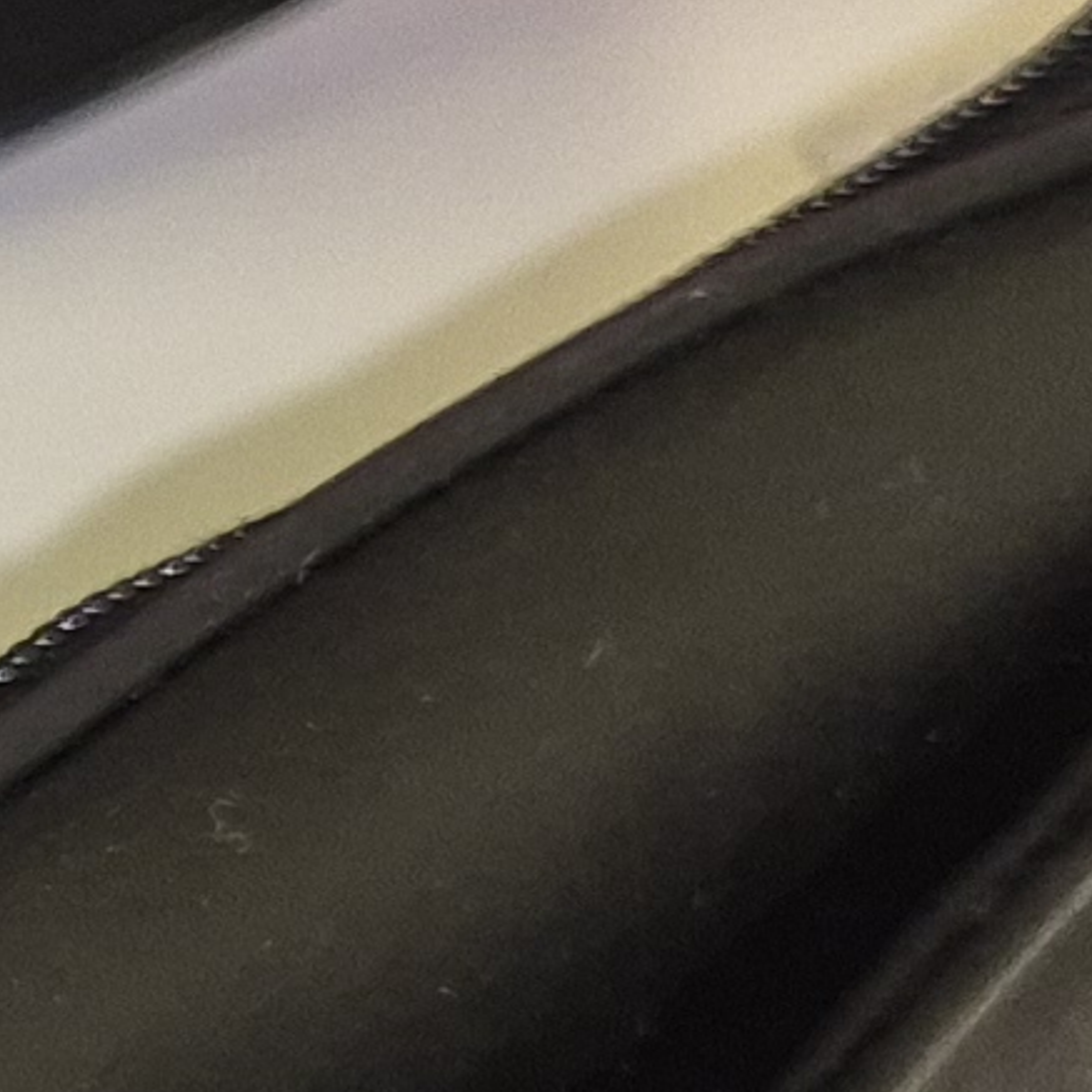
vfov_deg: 9.3
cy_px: 1259
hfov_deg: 8.5
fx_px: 6638
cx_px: -1664
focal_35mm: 186
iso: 125
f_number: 1.8
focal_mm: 5.4
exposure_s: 1/25
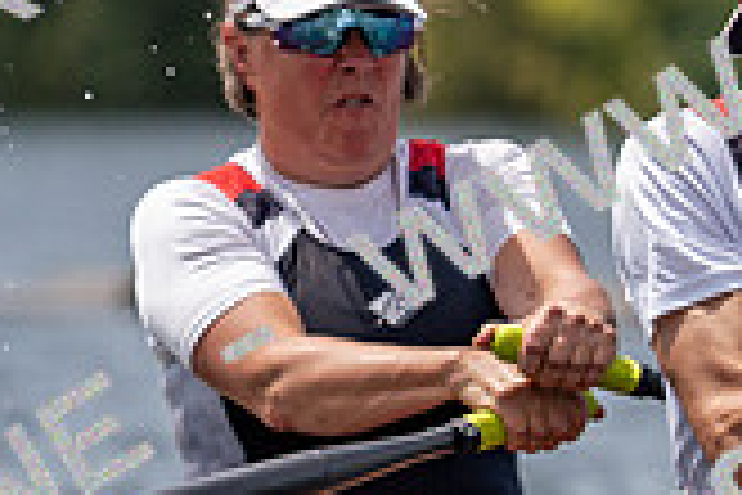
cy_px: 322
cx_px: 904
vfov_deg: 1.2
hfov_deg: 1.8
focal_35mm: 1167
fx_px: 24051
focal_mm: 332
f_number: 6.3
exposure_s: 1/1600
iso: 250
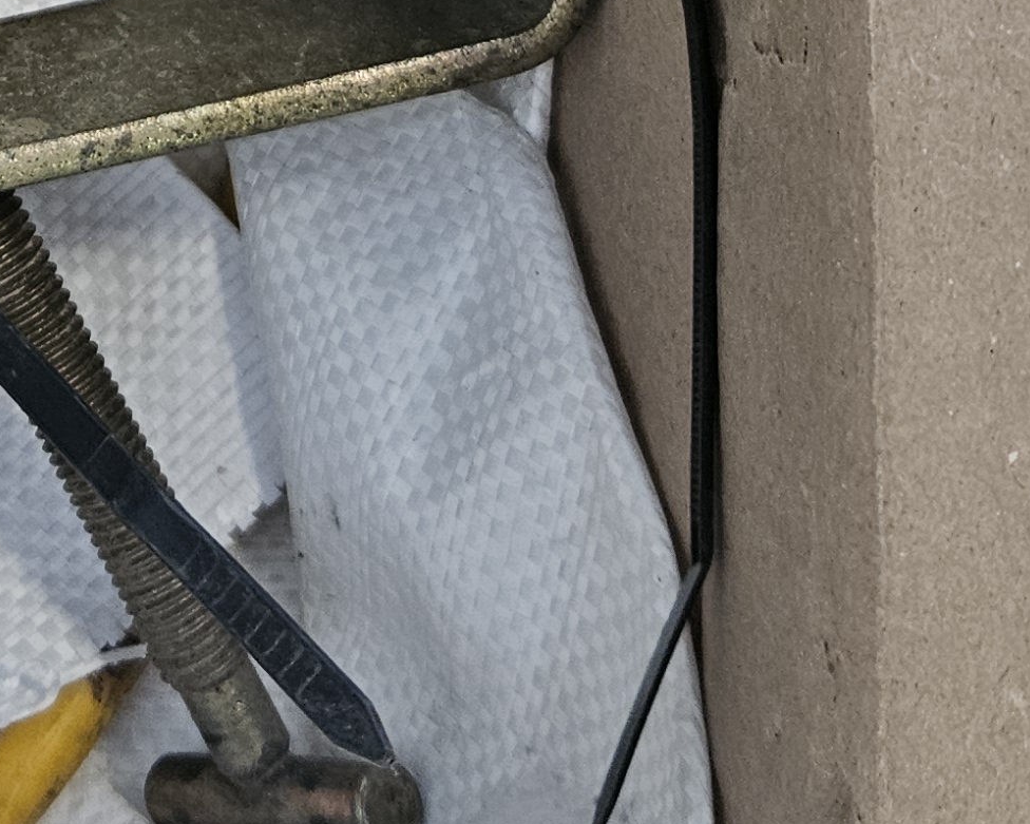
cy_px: -451
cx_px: -278
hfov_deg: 19.3
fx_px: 2805
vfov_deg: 15.3
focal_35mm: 92
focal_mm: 5.4
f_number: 1.8
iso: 200
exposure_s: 1/100
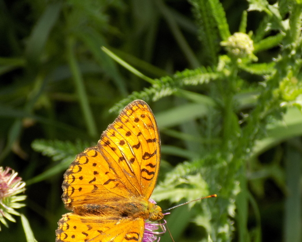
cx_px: 115
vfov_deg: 8.2
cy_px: 174
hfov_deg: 10.2
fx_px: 1689
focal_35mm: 189
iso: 80
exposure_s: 1/200
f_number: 4.8
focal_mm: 20.9
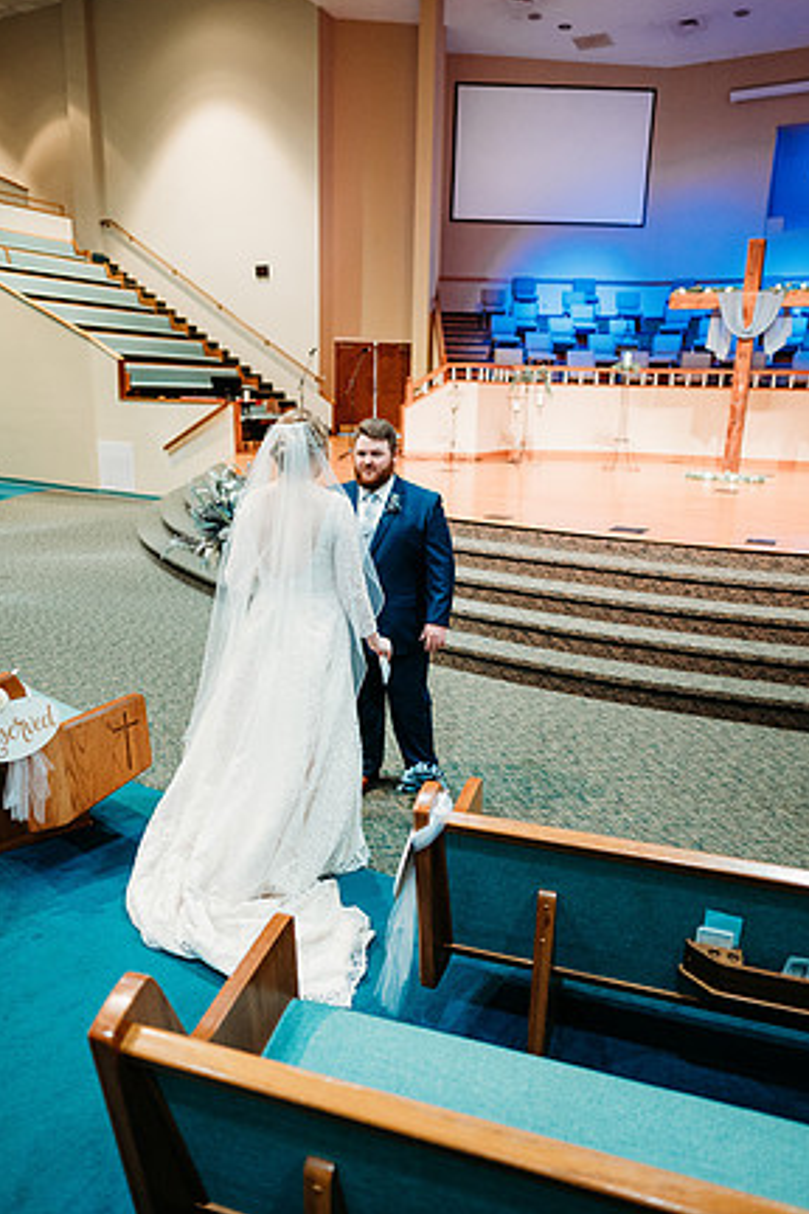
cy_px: 613
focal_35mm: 25
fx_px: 843
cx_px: 410
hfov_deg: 51.3
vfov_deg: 71.5
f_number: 1.8
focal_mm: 24
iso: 2500
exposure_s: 1/100
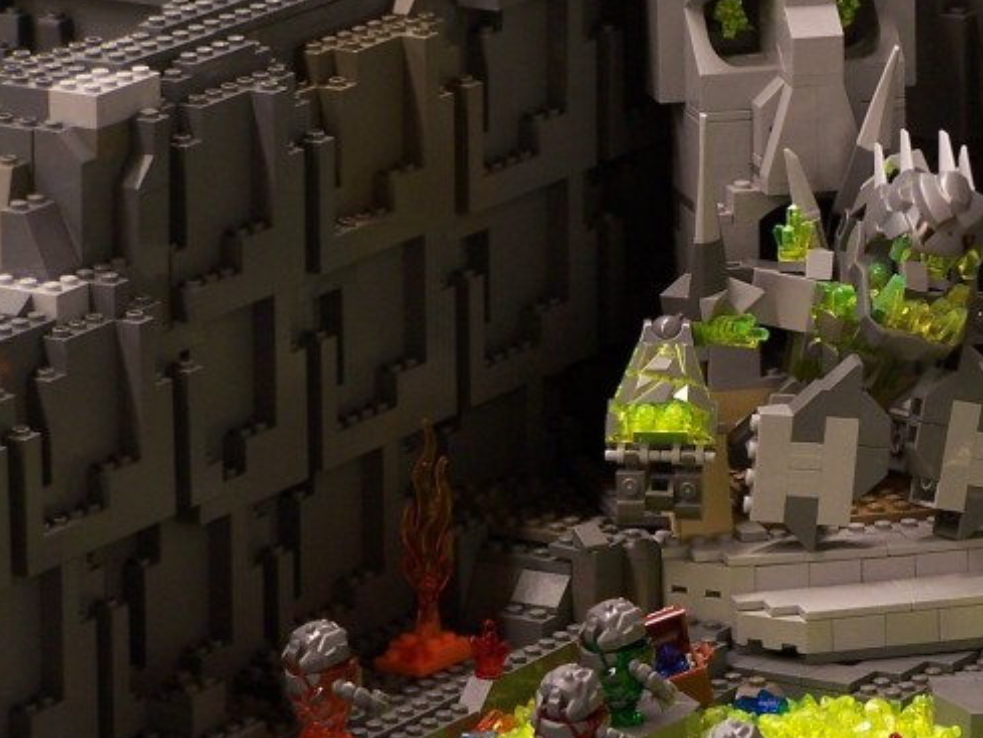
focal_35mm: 291
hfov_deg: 6.8
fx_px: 8266
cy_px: 491
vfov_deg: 5.1
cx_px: 1019
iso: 80
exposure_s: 1/2
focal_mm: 23.1
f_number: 3.2
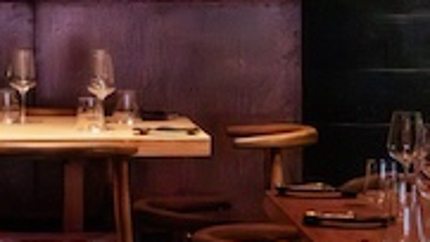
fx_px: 3787
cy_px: -69
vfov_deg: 3.7
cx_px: -192
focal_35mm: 332
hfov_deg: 6.4
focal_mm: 55
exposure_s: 1/200
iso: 8000
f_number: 4
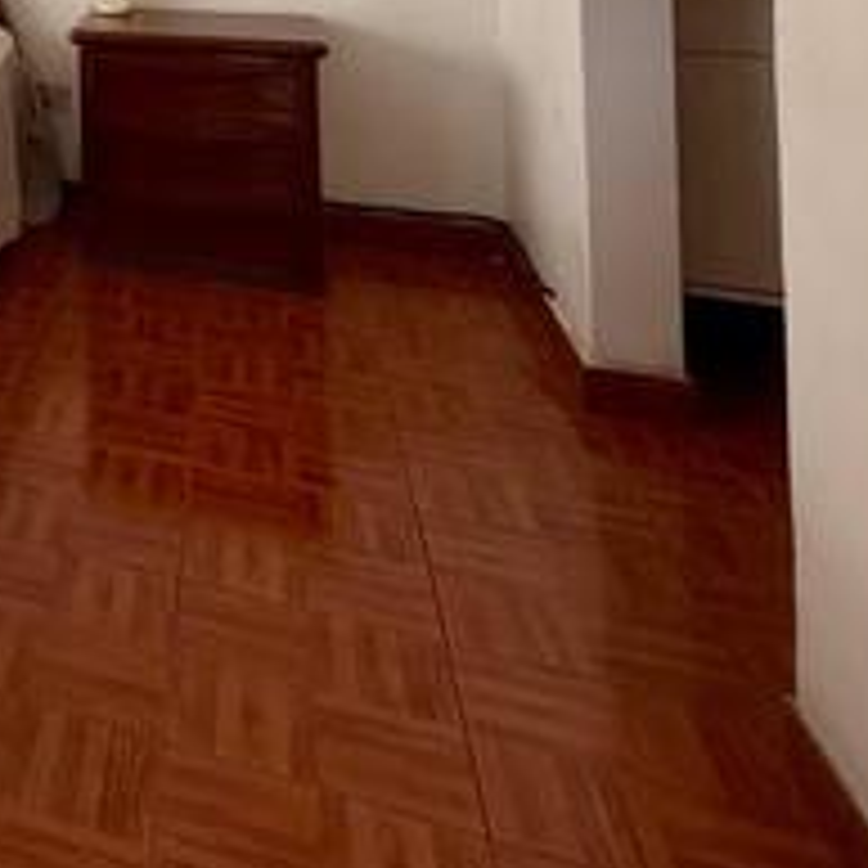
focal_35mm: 41
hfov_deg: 30.9
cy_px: -180
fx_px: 1163
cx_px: -288
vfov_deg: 33.2
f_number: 2.2
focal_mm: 2.22
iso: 64
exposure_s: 1/147
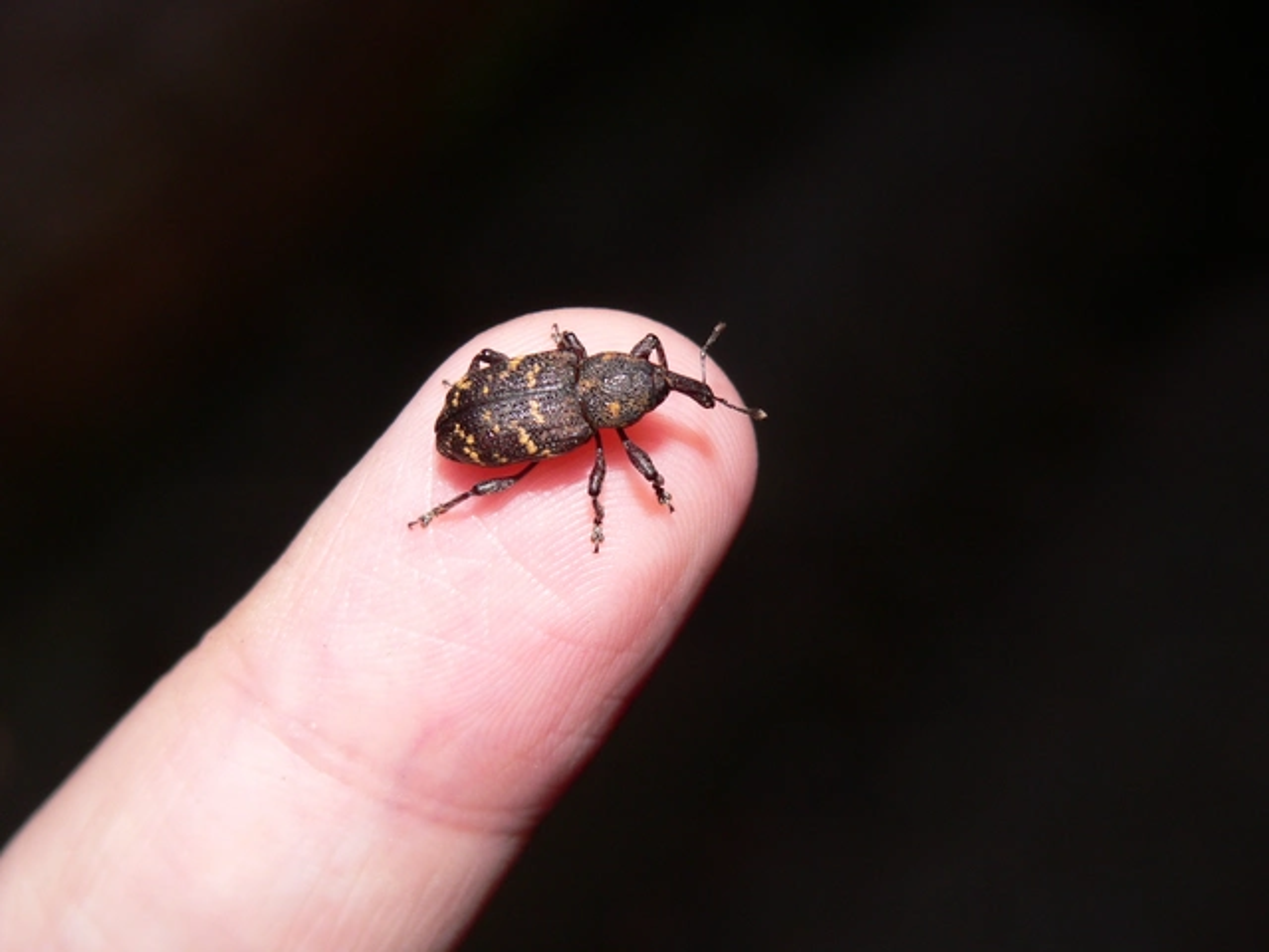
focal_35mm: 100
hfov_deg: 19.6
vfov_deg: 14.8
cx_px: 634
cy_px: 476
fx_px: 3666
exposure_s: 1/60
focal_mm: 16.6
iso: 100
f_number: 4
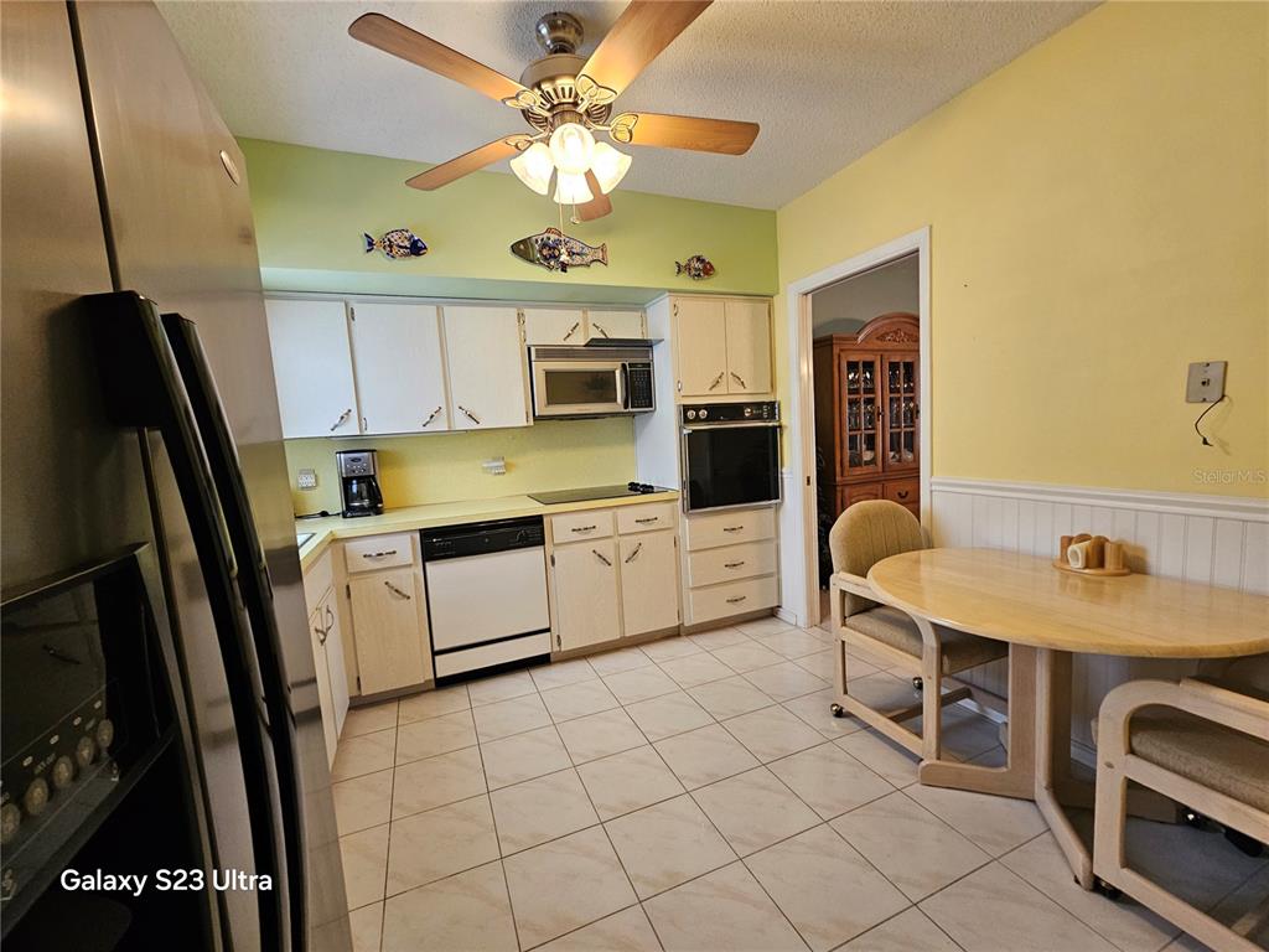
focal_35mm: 13
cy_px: 476
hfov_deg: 106.2
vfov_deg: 89.9
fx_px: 477
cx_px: 634
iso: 200
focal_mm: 2.2
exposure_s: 1/60
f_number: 2.2
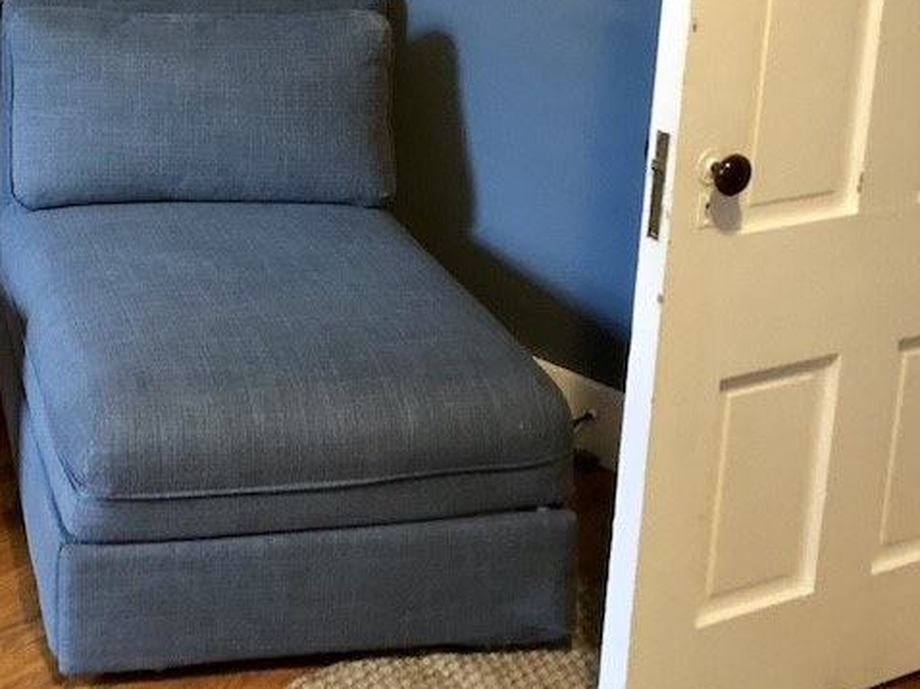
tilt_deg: -10.4
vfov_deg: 23.5
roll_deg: -0.8
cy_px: 21
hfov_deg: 30.7
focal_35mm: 60
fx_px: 1594
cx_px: 89
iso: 100
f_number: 1.8
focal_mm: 3.99
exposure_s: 1/6
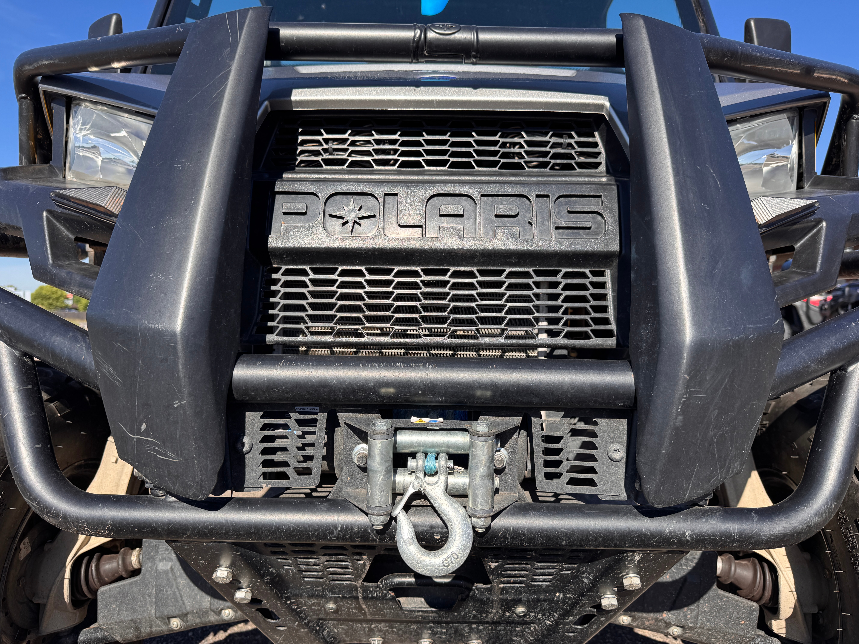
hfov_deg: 71.6
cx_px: 430
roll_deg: -0.3
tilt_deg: +0.0
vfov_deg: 56.8
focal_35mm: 24
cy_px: 322
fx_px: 596
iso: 80
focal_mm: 6.76
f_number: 1.78
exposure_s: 1/2174
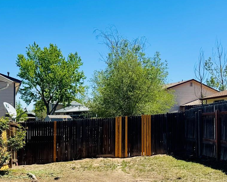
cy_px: 122
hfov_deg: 38.0
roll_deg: -0.9
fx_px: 329
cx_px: 106
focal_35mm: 49
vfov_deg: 30.6
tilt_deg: +0.4
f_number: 1.78
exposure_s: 1/4049
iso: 80
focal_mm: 6.76
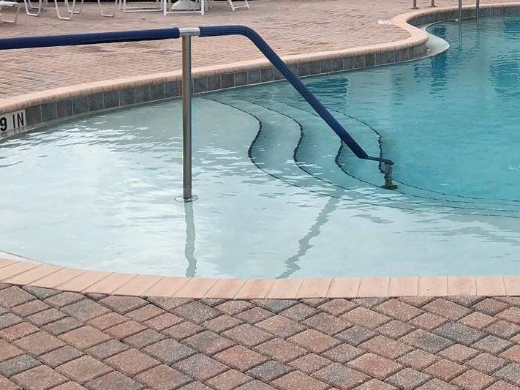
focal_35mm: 63
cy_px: 28
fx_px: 946
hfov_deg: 29.1
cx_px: 498
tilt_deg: -5.3
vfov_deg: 22.6
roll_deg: +1.9
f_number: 1.8
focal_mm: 4
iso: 20
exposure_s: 1/827
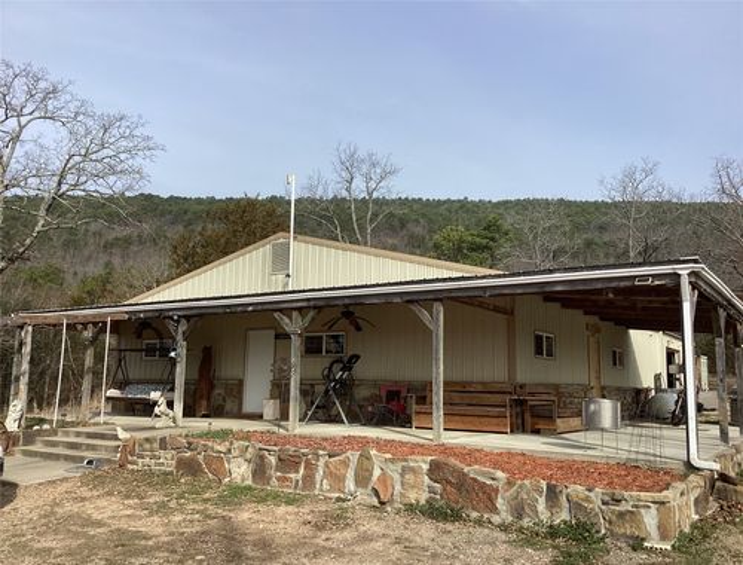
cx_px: 372
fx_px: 669
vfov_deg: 45.8
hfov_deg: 58.1
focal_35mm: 31
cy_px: 282
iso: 25
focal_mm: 3.3
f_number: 2.4
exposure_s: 1/1481
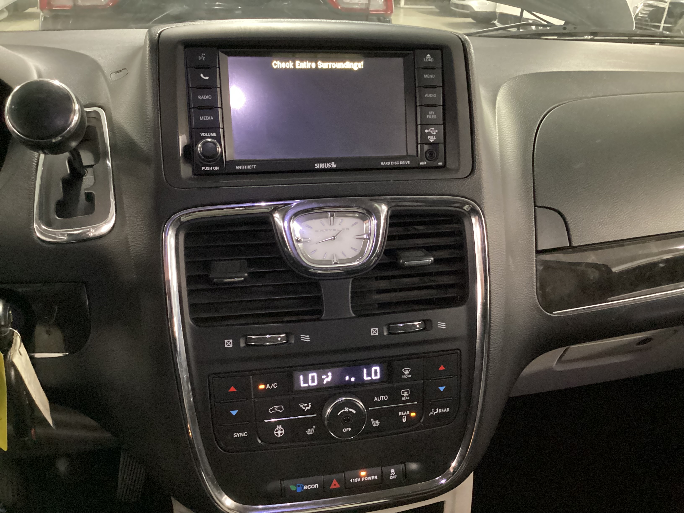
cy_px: 256
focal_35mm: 31
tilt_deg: -27.7
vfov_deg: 45.4
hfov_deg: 58.4
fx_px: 613
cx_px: 342
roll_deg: -2.4
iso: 800
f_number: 2.4
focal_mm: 3.3
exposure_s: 1/20
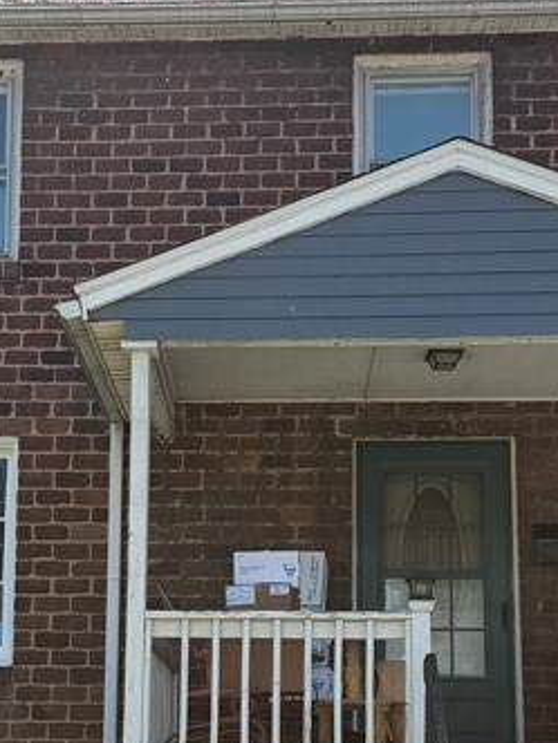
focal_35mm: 74
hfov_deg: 19.9
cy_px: 580
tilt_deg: +9.2
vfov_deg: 25.9
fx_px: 1590
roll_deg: -0.8
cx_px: 208
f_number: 1.78
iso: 80
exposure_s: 1/2445
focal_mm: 6.76
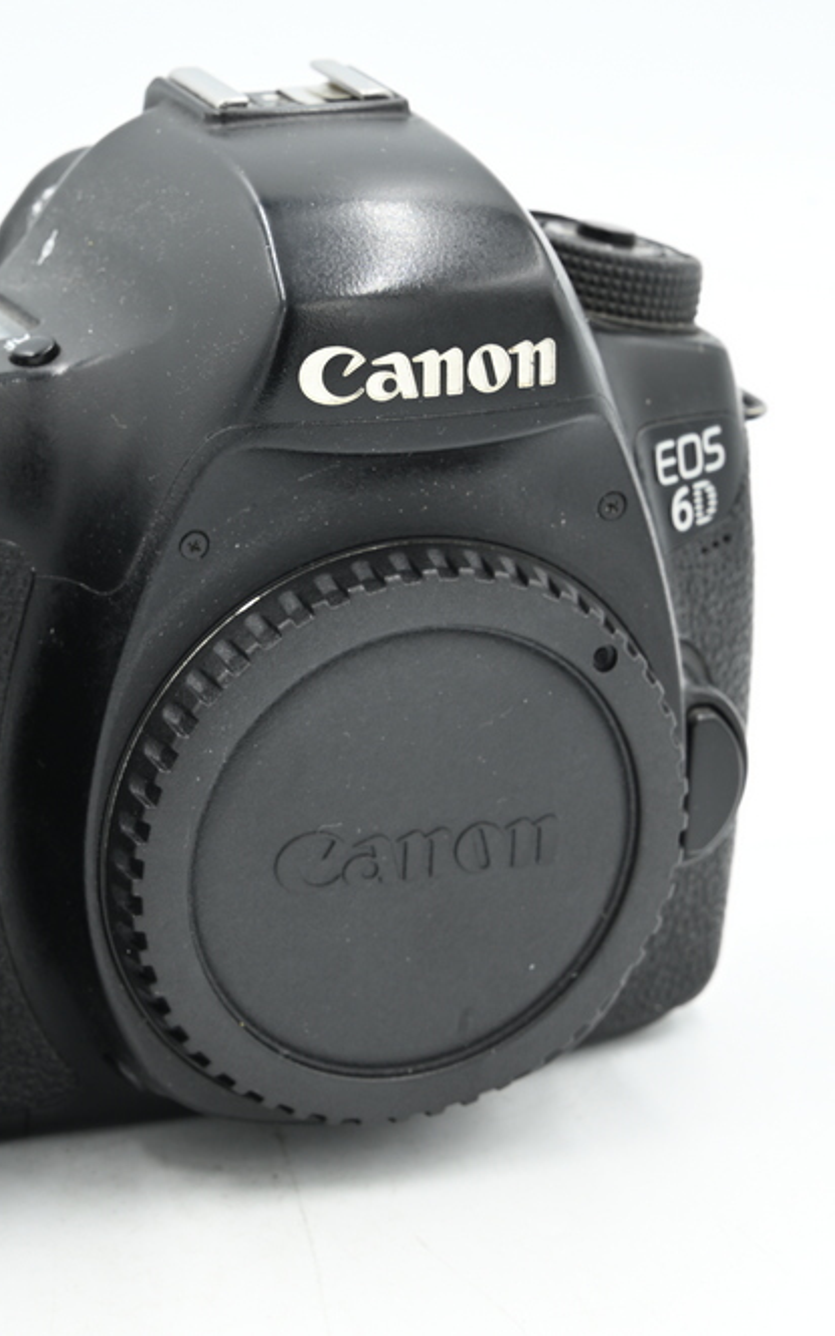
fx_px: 4078
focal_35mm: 112
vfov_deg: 18.6
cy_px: 667
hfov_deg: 11.6
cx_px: 171
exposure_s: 1/15
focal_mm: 73
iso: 200
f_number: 14
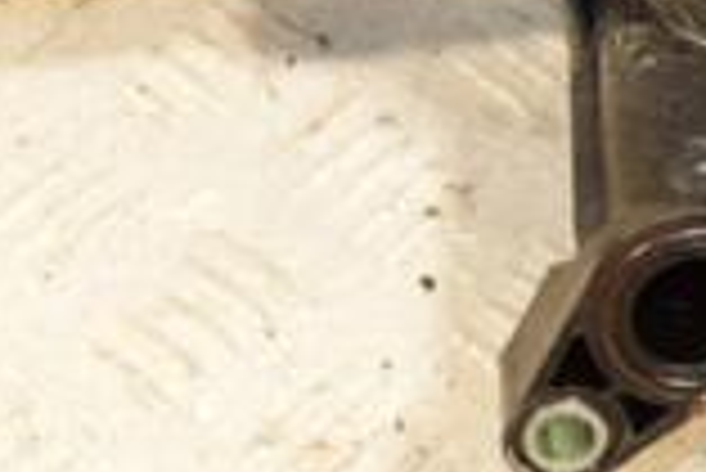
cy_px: -243
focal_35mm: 201
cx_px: 962
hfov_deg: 10.0
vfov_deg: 6.8
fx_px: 3944
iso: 800
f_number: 5
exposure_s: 1/125
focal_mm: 35
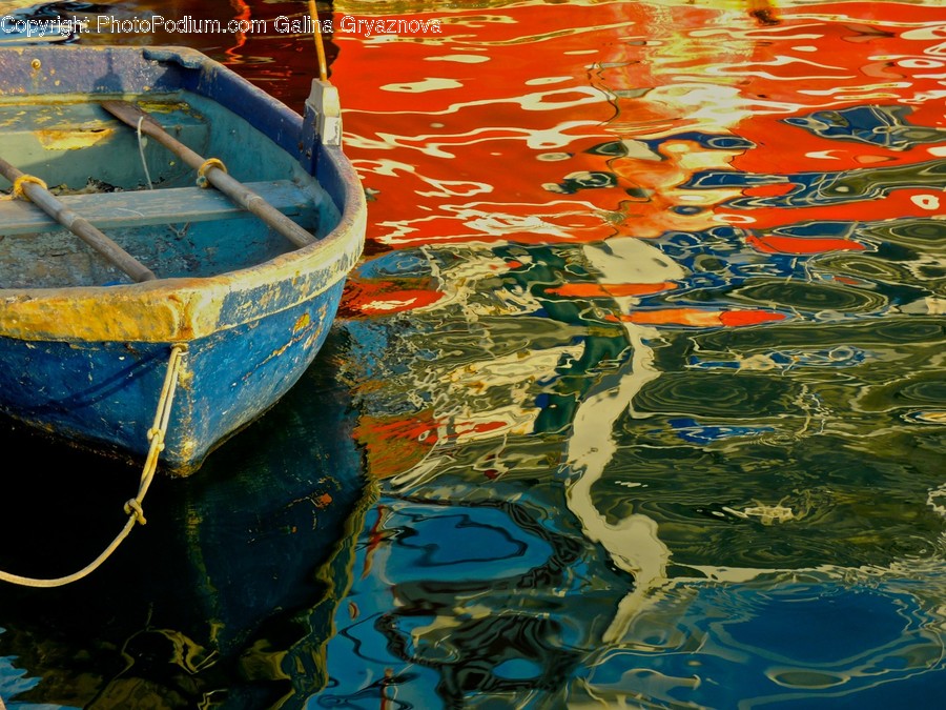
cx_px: 473
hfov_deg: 25.3
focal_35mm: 77
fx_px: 2104
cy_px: 355
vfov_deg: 19.1
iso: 140
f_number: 4.7
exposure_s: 1/100
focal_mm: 13.8
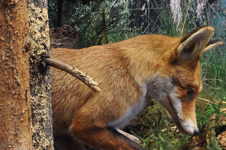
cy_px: 102
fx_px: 982
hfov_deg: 13.1
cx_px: 111
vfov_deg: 8.7
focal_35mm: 157
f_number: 10
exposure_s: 1
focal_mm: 31
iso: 400
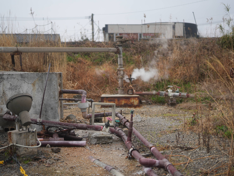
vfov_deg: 26.6
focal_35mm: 55
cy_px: 89
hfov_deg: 34.9
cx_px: 134
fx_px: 372
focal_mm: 50
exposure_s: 1/3200
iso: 100
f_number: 1.4
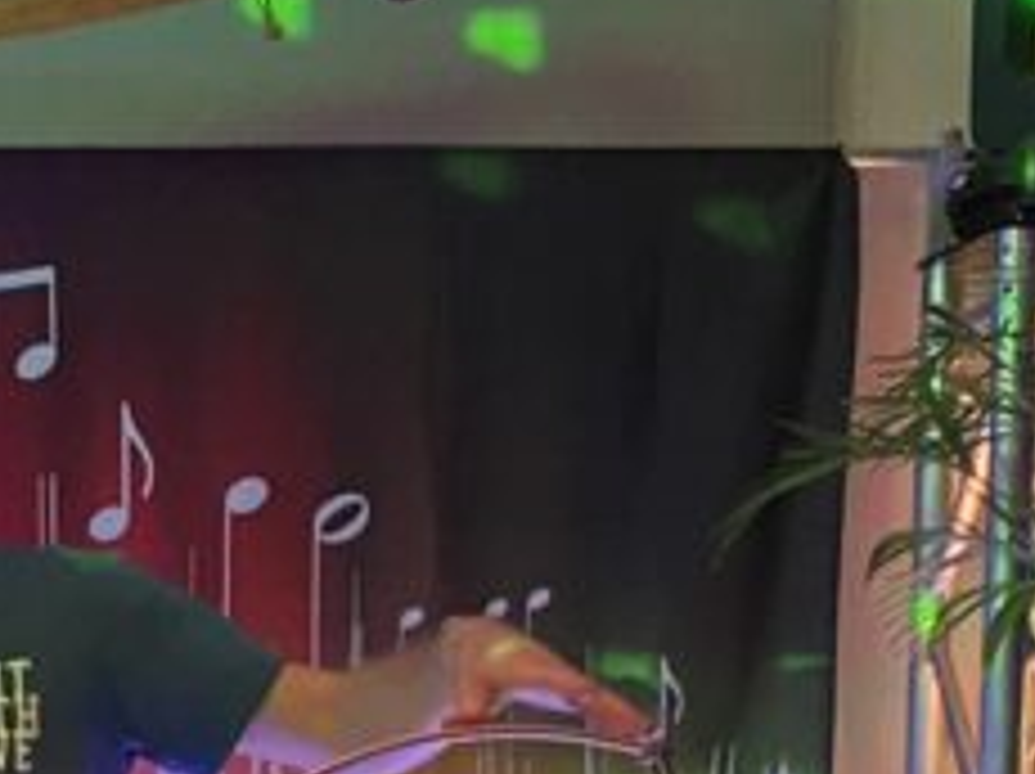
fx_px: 3465
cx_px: -99
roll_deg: -0.5
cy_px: 1084
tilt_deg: -6.7
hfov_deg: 16.5
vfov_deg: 12.3
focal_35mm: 116
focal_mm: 4.25
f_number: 1.8
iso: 500
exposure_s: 1/45
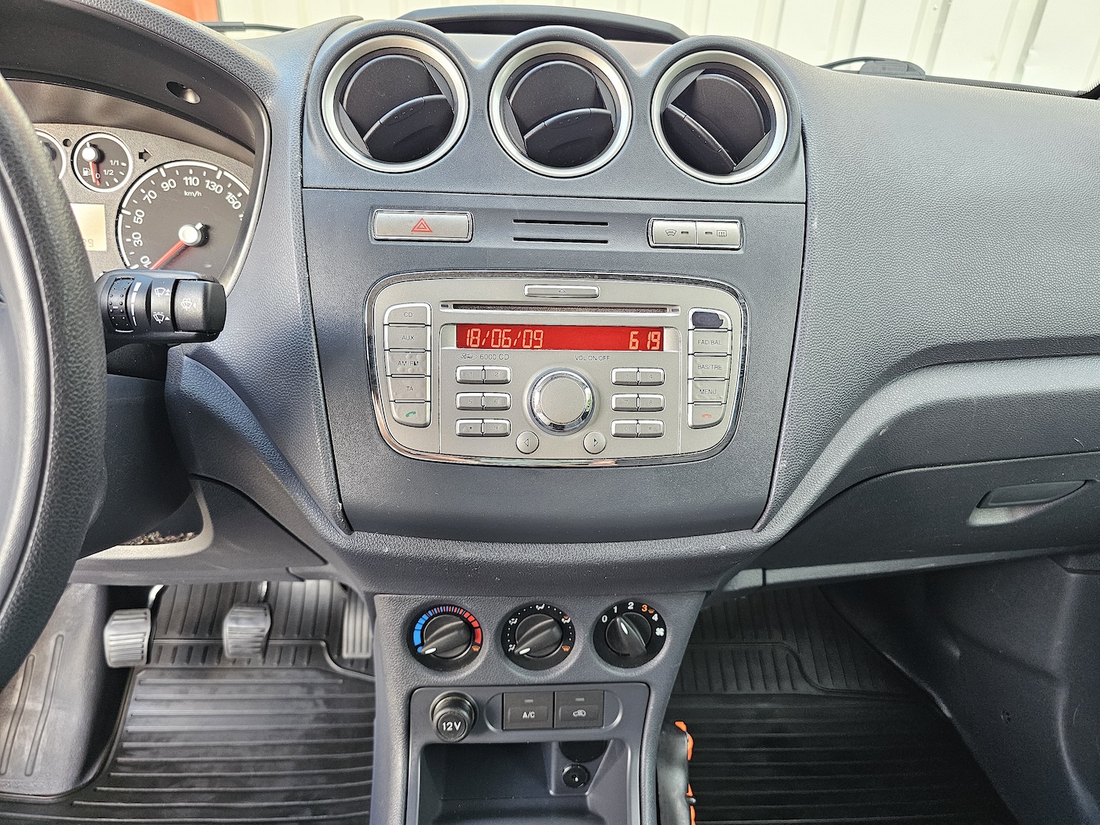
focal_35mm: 23
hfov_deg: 73.9
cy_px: 412
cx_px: 550
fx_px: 731
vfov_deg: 58.9
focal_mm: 6.3
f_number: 1.7
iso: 400
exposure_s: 1/120
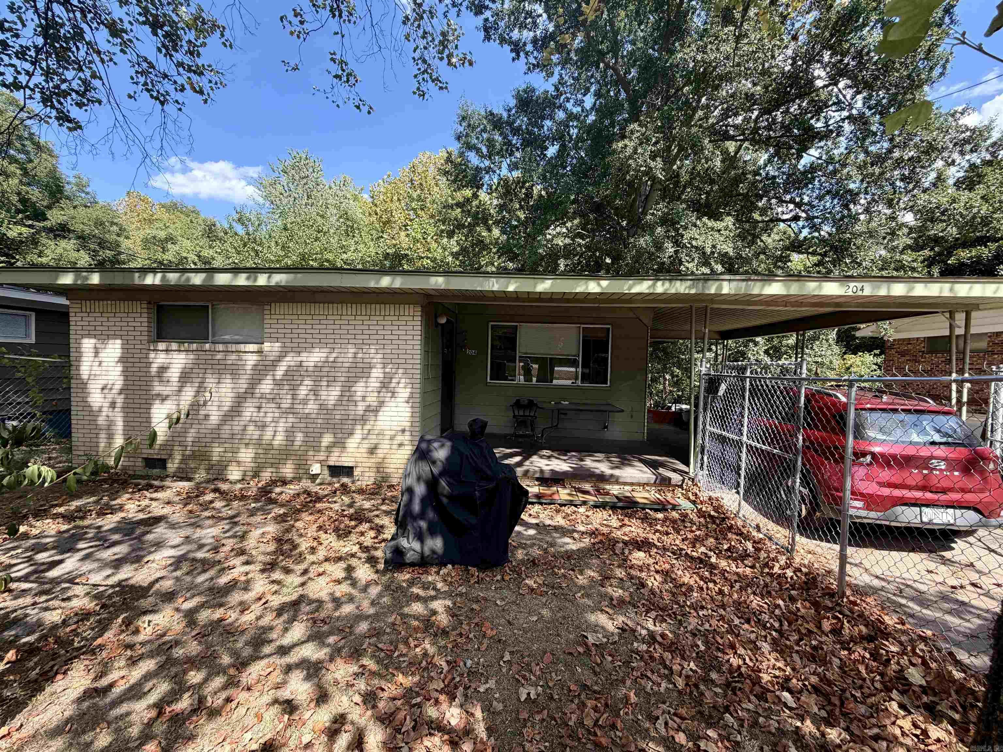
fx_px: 406
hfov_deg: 102.1
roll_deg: -1.4
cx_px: 502
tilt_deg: -1.2
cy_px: 376
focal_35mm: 14
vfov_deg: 85.7
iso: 64
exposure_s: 1/502
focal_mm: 2.22
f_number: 2.2
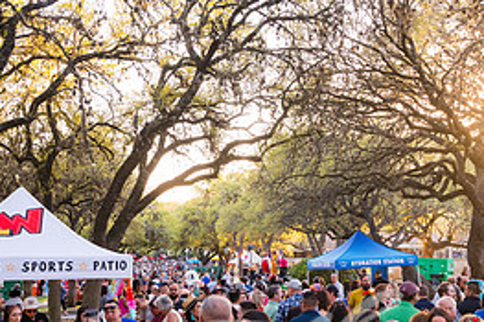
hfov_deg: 37.4
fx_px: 712
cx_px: 296
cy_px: 186
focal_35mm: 53
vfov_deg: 25.5
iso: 1600
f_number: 4
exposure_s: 1/640
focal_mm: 24
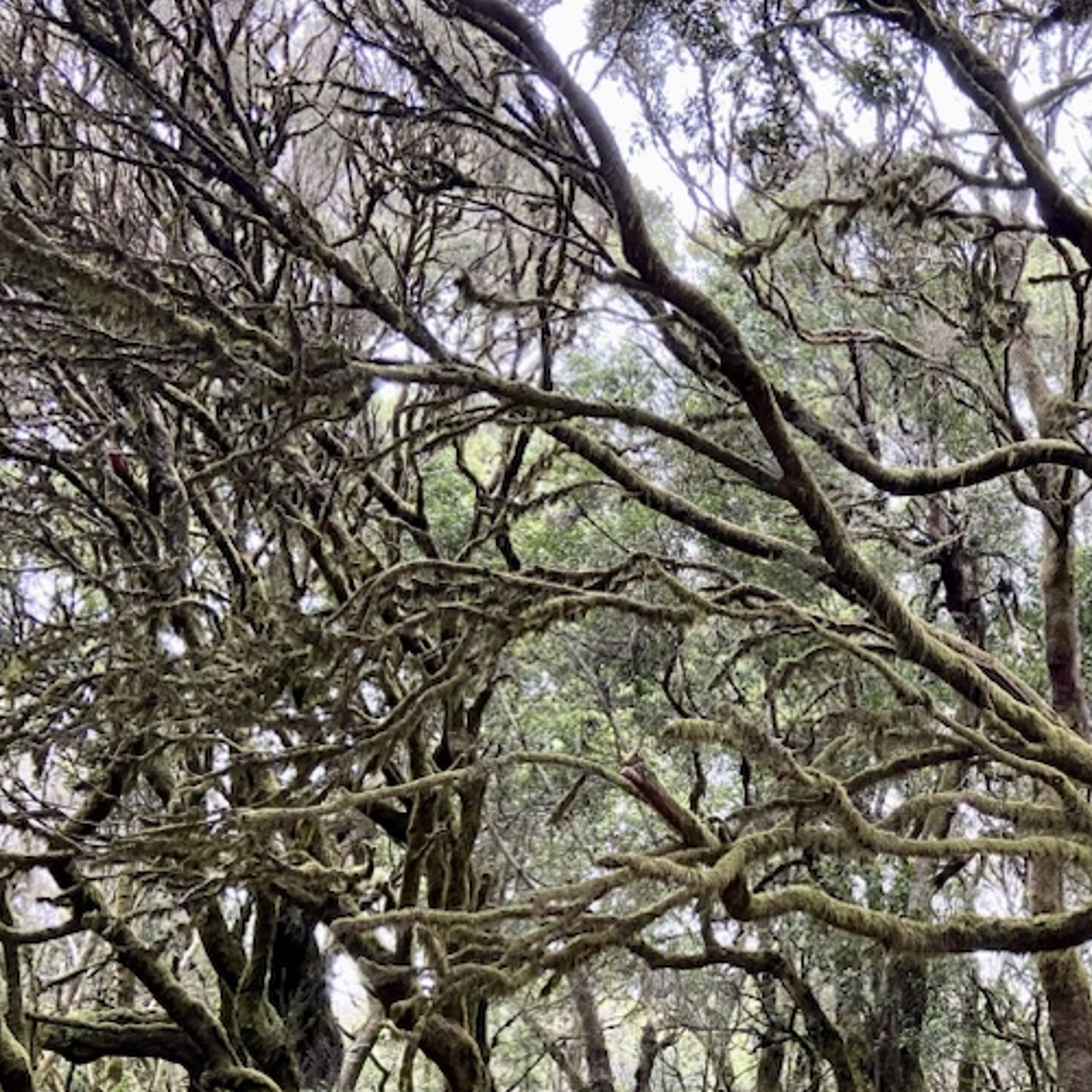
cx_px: 948
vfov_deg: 36.1
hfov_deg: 35.0
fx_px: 1642
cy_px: 799
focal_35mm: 46
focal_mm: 4.25
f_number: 1.8
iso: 320
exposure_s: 1/60
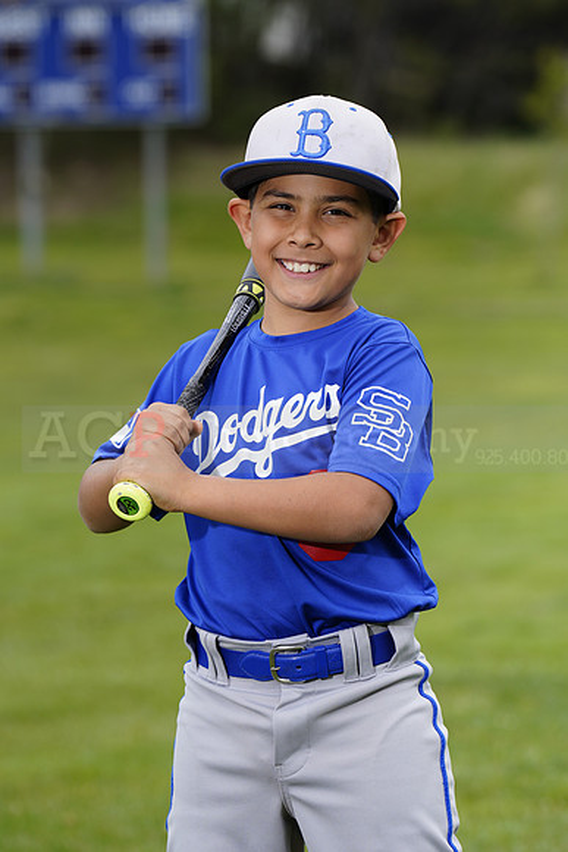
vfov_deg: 10.3
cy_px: 426
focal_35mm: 200
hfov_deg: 6.9
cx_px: 284
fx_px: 4730
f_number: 6.3
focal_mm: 200
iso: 100
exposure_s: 1/250
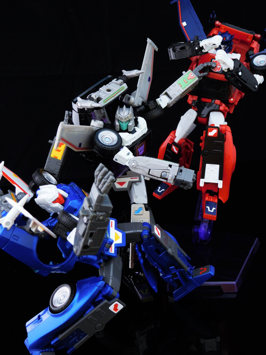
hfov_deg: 32.2
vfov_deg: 42.1
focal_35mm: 45
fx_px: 461
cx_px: 141
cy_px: 170
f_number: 3.9
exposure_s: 1/1.6
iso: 200
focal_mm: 7.1
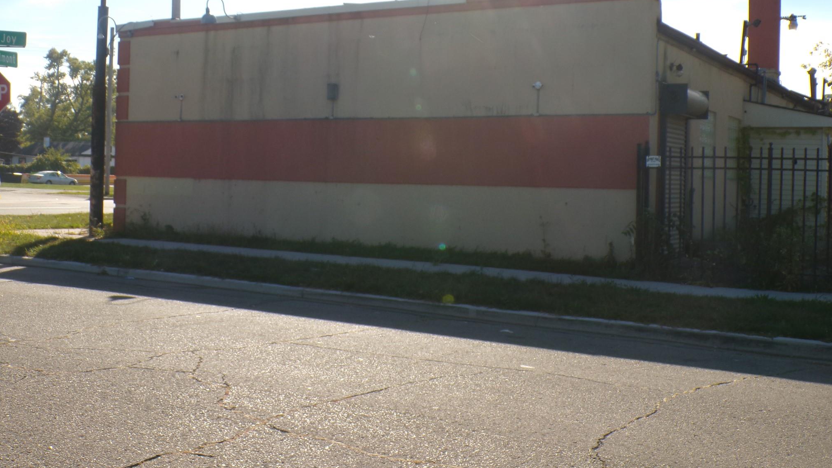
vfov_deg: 28.9
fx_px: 905
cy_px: 175
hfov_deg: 49.4
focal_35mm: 41
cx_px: 416
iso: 100
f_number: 4.9
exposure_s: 1/400
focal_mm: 6.6
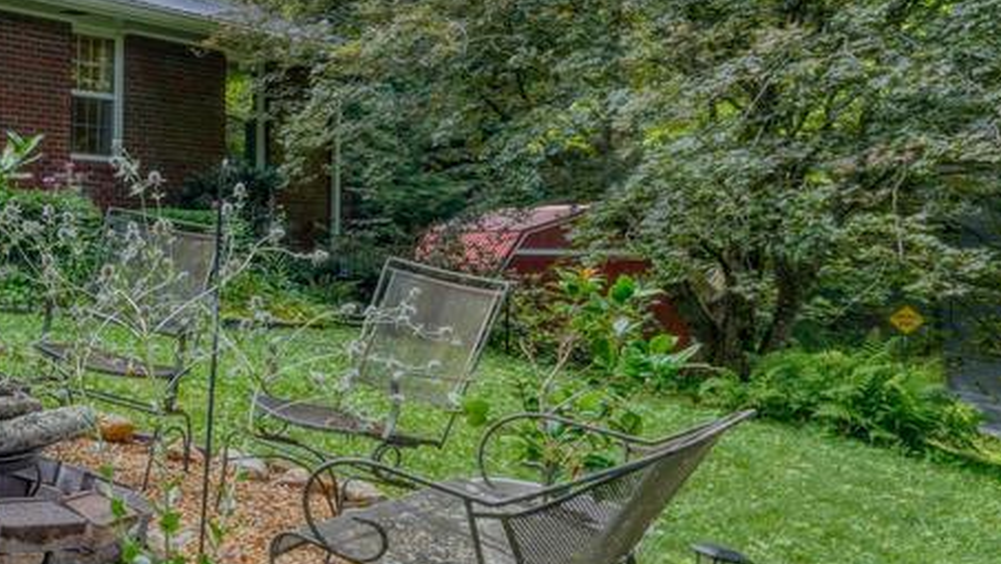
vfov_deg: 23.1
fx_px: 1380
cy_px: 243
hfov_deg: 30.1
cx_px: -351
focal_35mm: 52
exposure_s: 1/1.6
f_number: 9
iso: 100
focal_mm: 10
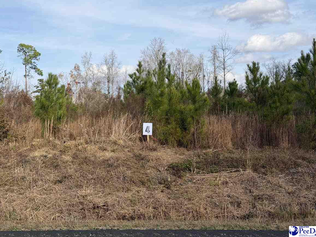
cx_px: 149
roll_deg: +1.0
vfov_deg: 27.5
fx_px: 484
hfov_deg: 36.2
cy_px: 107
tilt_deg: +2.6
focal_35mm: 53
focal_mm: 6.76
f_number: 1.78
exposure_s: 1/6024
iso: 64
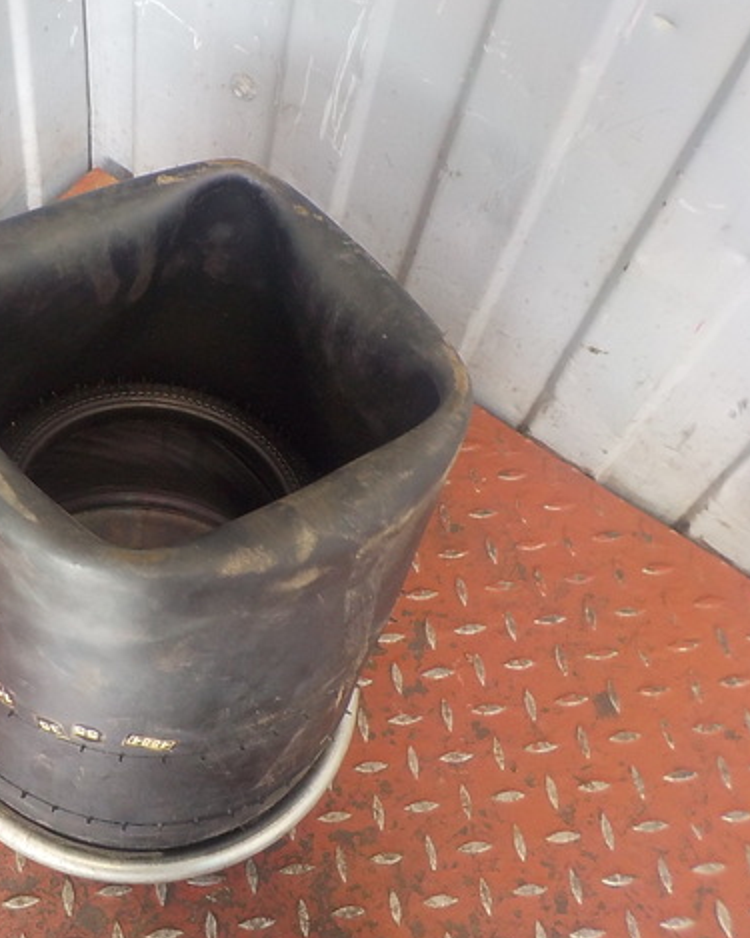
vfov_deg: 45.8
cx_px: 164
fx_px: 1110
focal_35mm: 40
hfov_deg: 36.2
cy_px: 468
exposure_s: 1/30
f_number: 3.3
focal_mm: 4.1
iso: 200
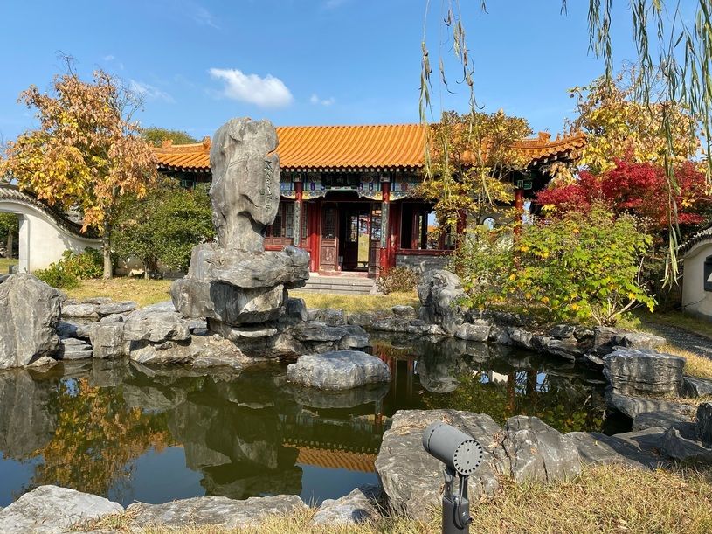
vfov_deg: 53.1
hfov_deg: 67.3
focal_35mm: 26
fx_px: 535
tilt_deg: -2.5
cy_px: 267
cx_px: 356
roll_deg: -1.9
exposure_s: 1/1866
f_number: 1.8
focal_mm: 4.25
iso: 32
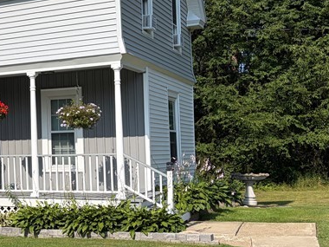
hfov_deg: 24.7
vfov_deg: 21.0
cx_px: -81
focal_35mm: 70
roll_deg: +0.3
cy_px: 126
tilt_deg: +3.7
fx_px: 665
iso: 50
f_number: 1.6
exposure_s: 1/4950
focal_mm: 5.96
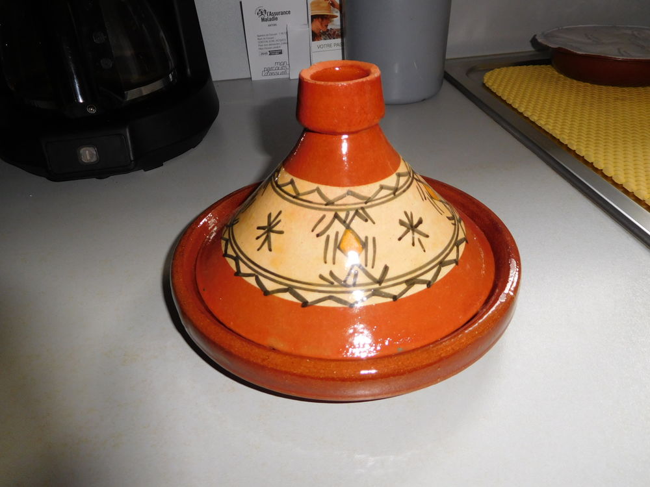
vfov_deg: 54.9
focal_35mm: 25
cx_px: 325
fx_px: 469
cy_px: 244
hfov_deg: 69.4
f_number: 6.8
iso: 200
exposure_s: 1/30
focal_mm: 4.5
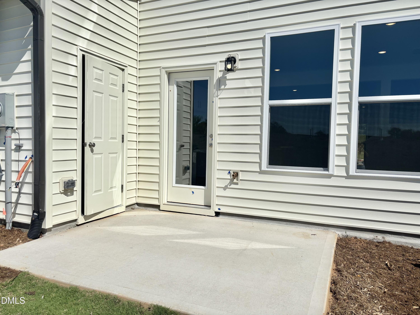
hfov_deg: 67.3
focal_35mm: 26
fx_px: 315
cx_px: 210
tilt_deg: -1.9
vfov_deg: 53.1
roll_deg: -1.6
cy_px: 158
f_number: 1.6
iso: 50
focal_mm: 5.96
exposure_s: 1/13889
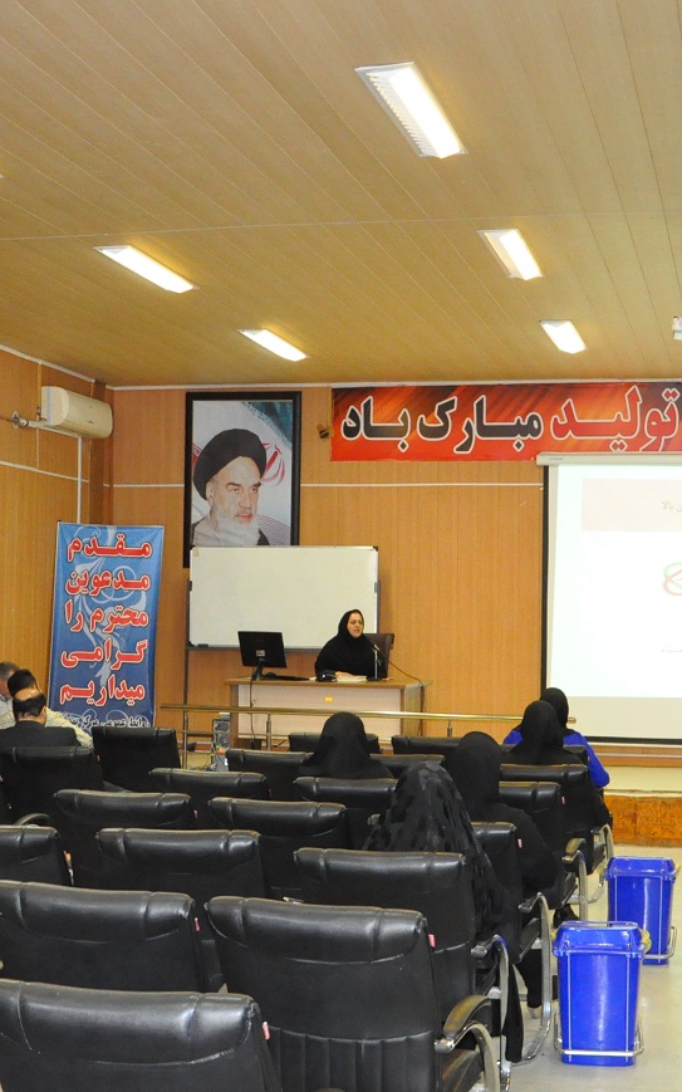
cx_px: 403
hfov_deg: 23.1
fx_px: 1666
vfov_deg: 36.3
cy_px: 571
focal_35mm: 56
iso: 3200
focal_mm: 22
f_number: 5.6
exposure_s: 1/80
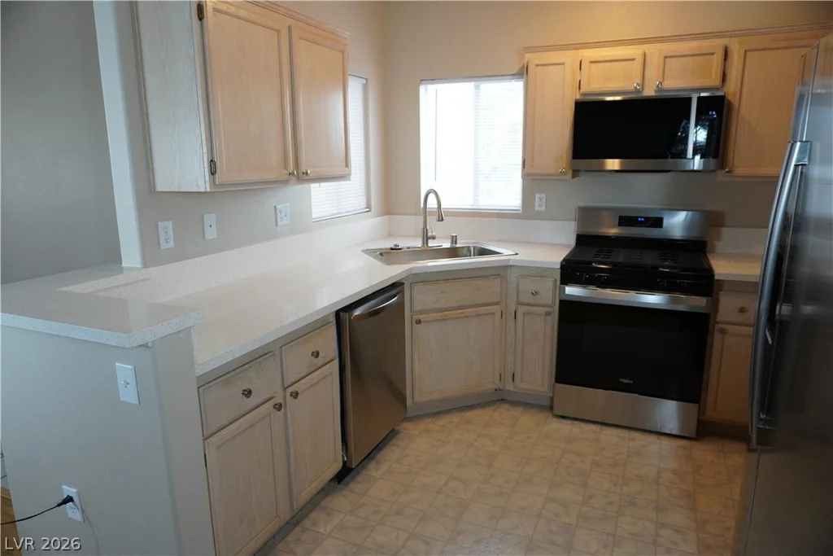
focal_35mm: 24
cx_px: 416
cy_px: 278
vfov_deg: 53.1
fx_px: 555
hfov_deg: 73.7
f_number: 4
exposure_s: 1/160
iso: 640
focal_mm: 16
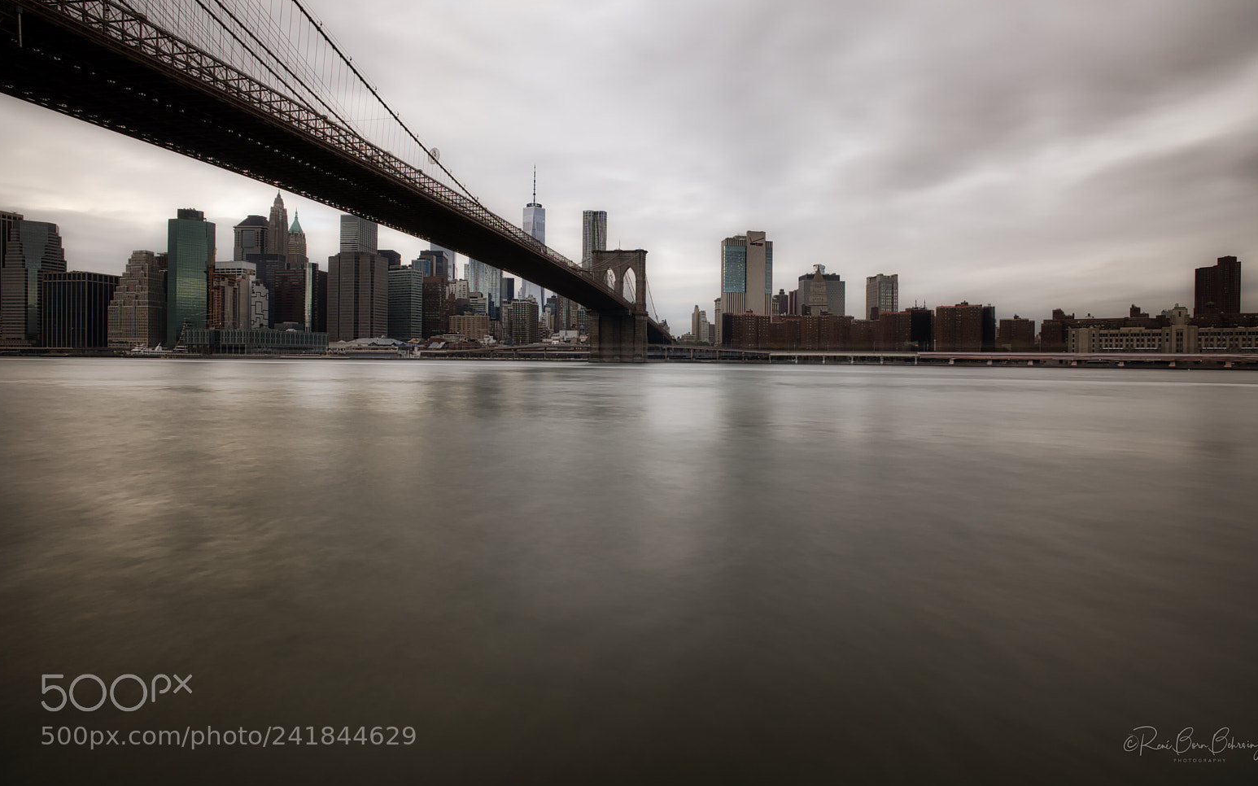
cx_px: 641
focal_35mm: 19
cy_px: 365
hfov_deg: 88.0
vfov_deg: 62.1
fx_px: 651
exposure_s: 25
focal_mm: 18
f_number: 10
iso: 100
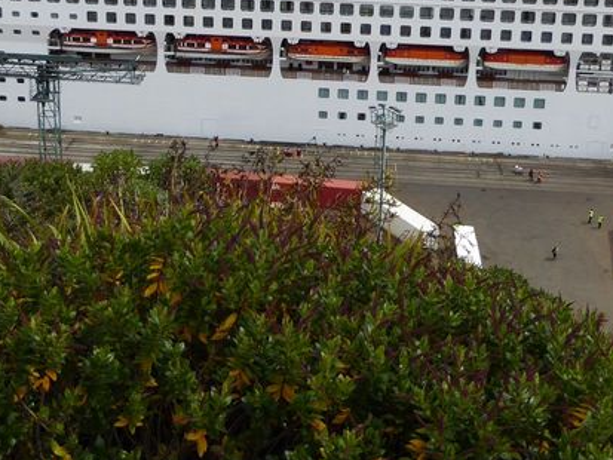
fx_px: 1098
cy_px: 19
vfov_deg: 22.9
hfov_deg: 31.2
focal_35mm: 62
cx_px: 278
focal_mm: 5.4
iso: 80
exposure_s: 1/800
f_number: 3.5
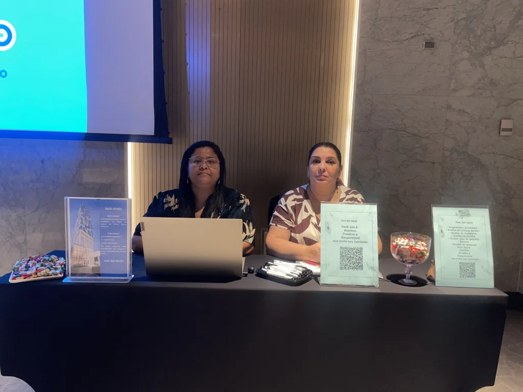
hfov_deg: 67.3
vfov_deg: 53.1
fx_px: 393
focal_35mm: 26
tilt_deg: -7.7
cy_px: 196
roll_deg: -2.0
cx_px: 262
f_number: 1.6
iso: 50
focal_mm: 4.2
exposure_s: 1/17
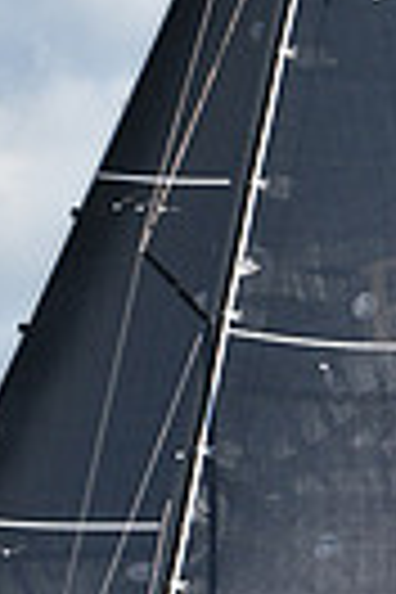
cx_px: 128
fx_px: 5065
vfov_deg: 6.7
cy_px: 68
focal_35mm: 307
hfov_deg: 4.5
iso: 250
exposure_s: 1/1250
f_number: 7.1
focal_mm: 70
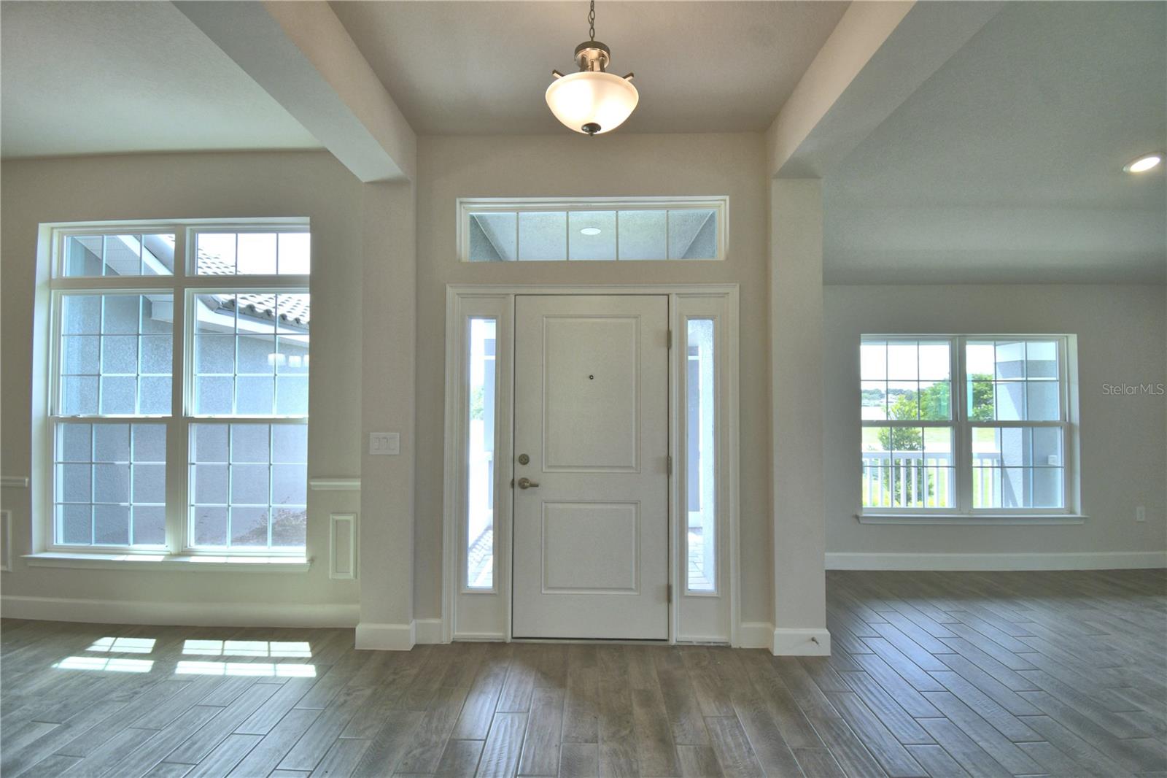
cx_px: 584
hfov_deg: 100.4
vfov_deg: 77.3
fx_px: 486
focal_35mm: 15
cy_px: 389
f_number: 4.5
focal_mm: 10
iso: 200
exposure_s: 1/160
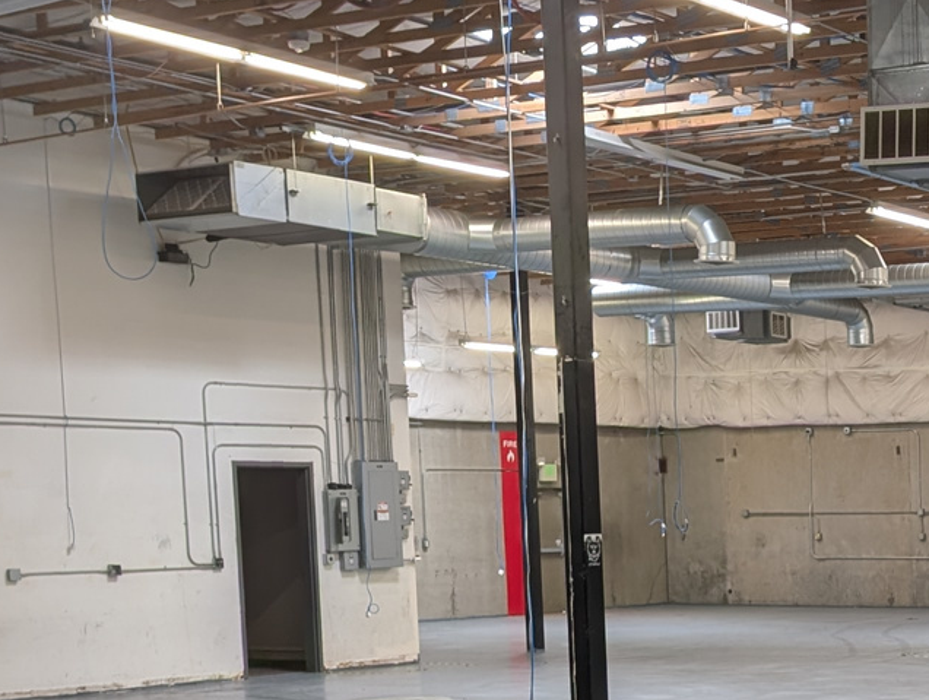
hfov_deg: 22.9
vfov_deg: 18.5
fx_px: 2070
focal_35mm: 77
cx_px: 1154
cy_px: 753
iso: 31
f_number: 1.68
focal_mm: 6.9
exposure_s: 1/24
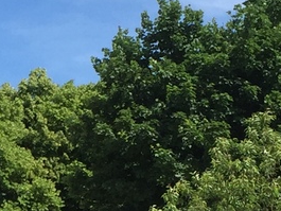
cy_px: 324
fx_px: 1421
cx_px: -56
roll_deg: +0.0
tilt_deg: +4.1
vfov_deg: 8.3
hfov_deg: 11.1
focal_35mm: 175
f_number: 2.2
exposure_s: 1/1582
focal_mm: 4.15
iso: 32
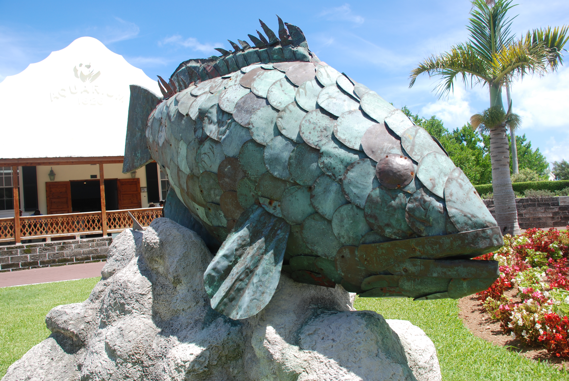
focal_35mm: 30
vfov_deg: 43.7
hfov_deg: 61.9
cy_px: 190
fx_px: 475
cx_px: 284
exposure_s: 1/160
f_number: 6.3
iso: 100
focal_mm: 20
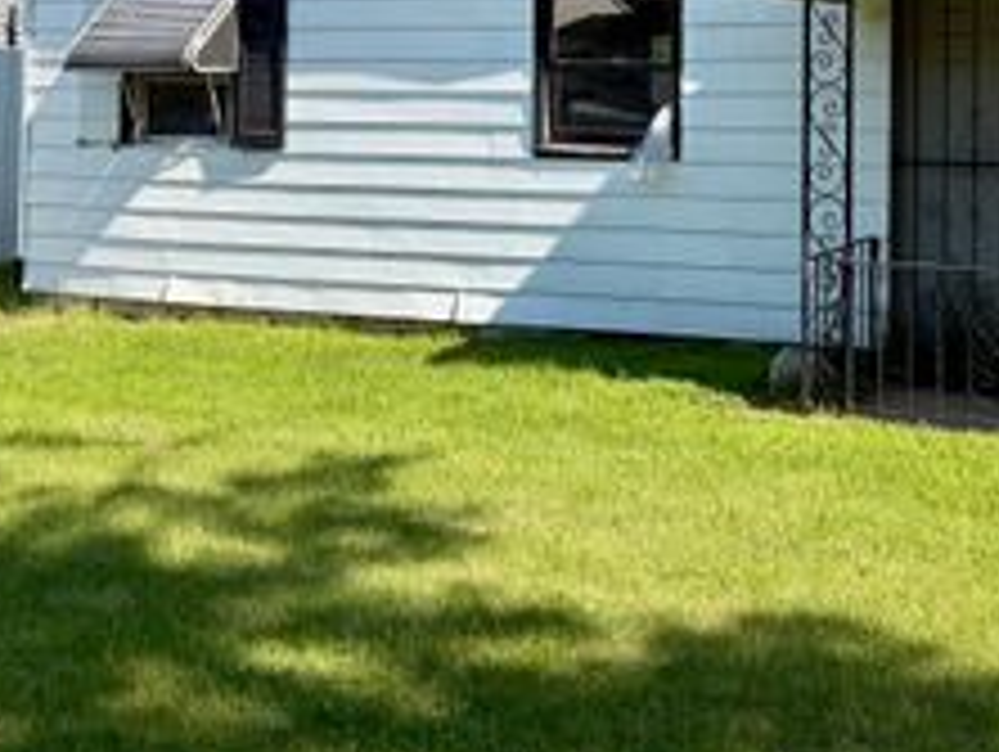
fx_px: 1560
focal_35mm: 54
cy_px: 2
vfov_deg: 25.7
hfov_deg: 34.1
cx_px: 837
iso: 80
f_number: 1.78
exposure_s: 1/2232
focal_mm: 6.76
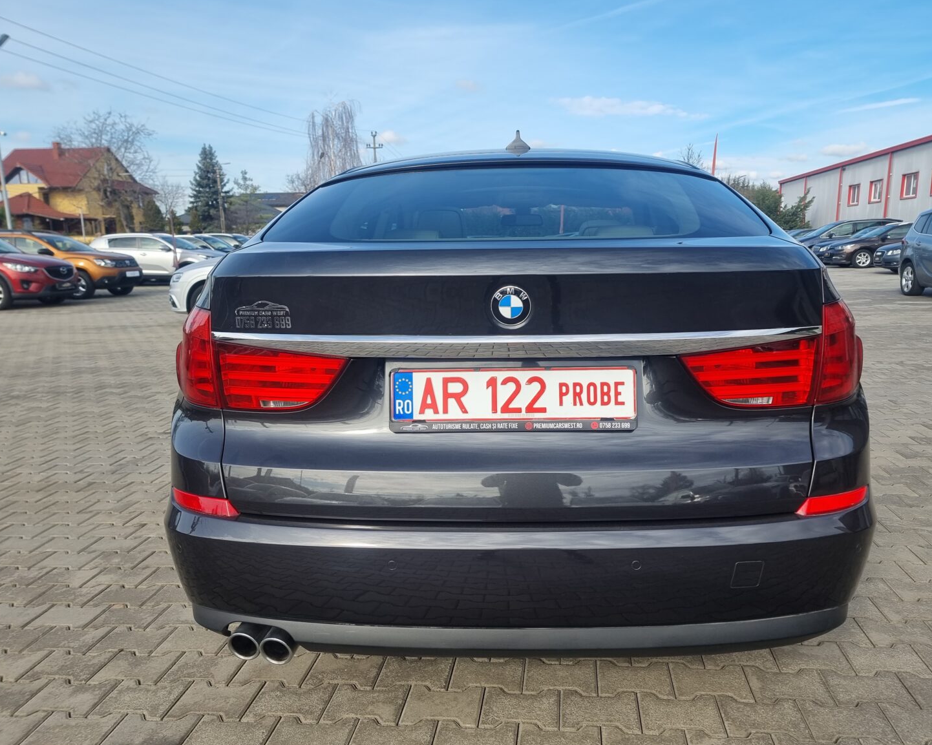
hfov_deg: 65.9
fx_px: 717
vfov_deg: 54.9
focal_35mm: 26
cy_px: 364
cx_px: 507
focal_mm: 6.7
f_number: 1.8
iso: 50
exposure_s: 1/614
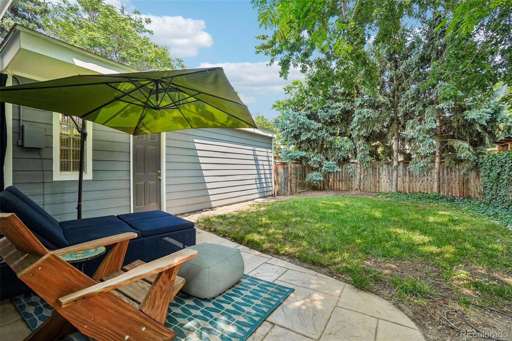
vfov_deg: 77.3
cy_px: 170
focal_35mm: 15
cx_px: 256
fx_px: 213
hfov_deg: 100.4
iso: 400
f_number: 8
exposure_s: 1/160
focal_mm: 10
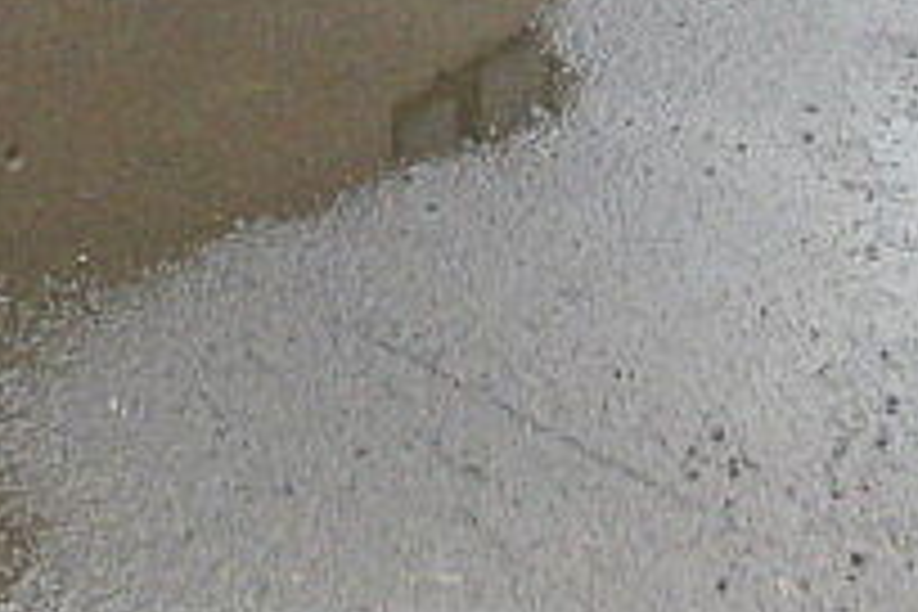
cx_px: 324
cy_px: -418
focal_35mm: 75
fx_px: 1912
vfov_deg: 16.0
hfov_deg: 26.9
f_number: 3
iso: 125
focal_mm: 4
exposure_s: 1/200
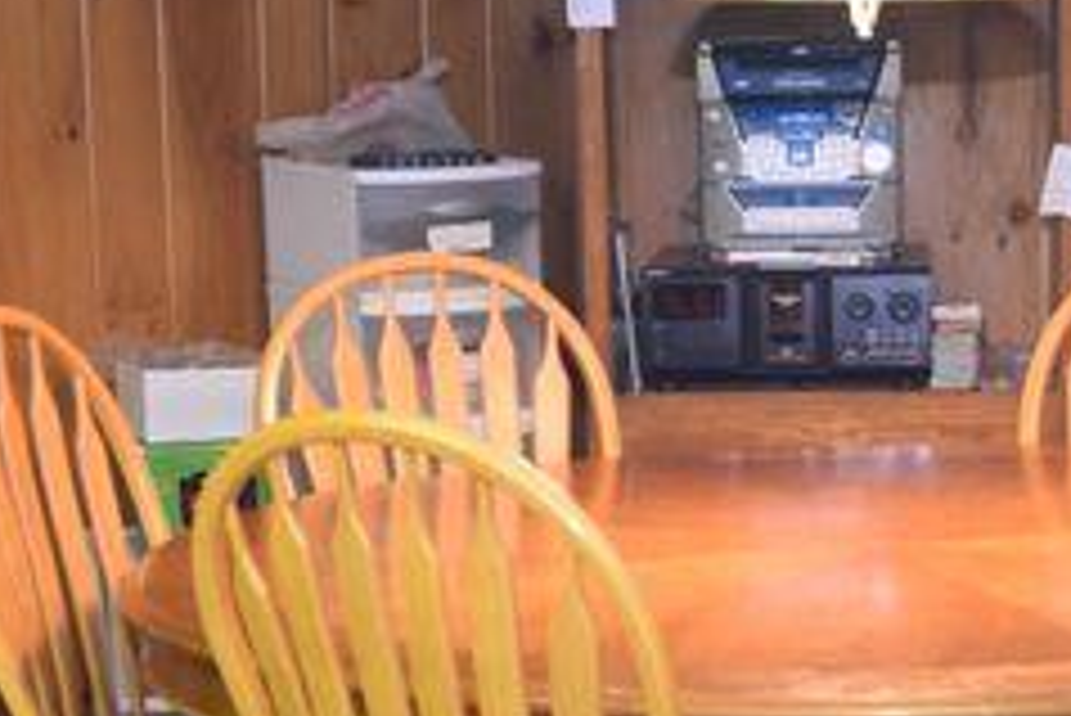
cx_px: 765
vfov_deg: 11.3
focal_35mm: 121
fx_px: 3602
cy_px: 660
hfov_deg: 16.8
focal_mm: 24
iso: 1000
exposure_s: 1/60
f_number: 4
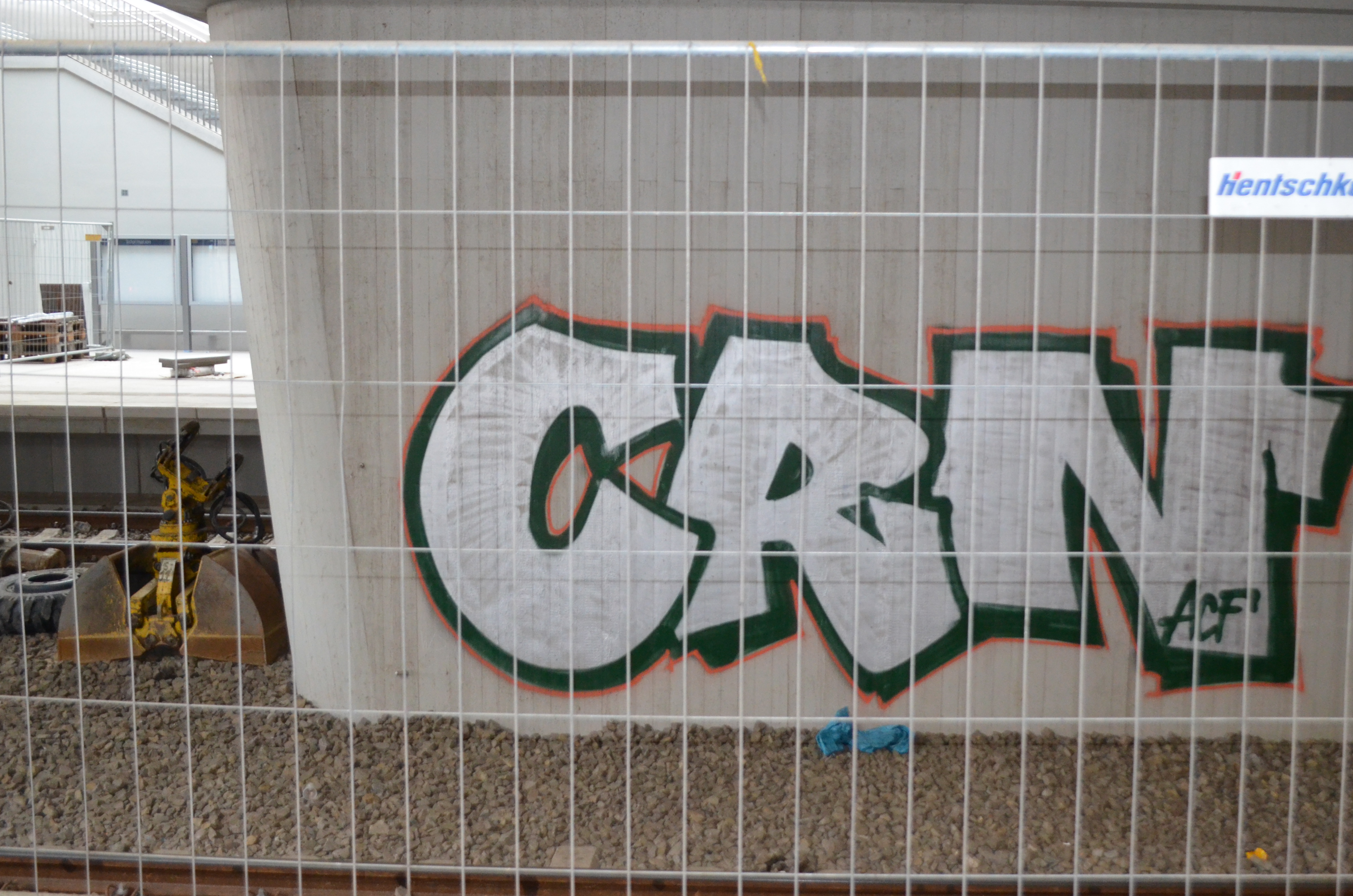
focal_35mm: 37
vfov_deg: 35.8
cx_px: 781
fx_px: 1388
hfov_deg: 51.8
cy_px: 405
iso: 2000
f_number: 3.8
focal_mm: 20
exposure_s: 1/60
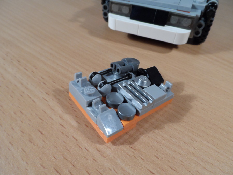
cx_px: 116
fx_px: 162
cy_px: 88
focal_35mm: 24
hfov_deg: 71.6
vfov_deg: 56.8
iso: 200
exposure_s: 1/45
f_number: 3.2
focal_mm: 4
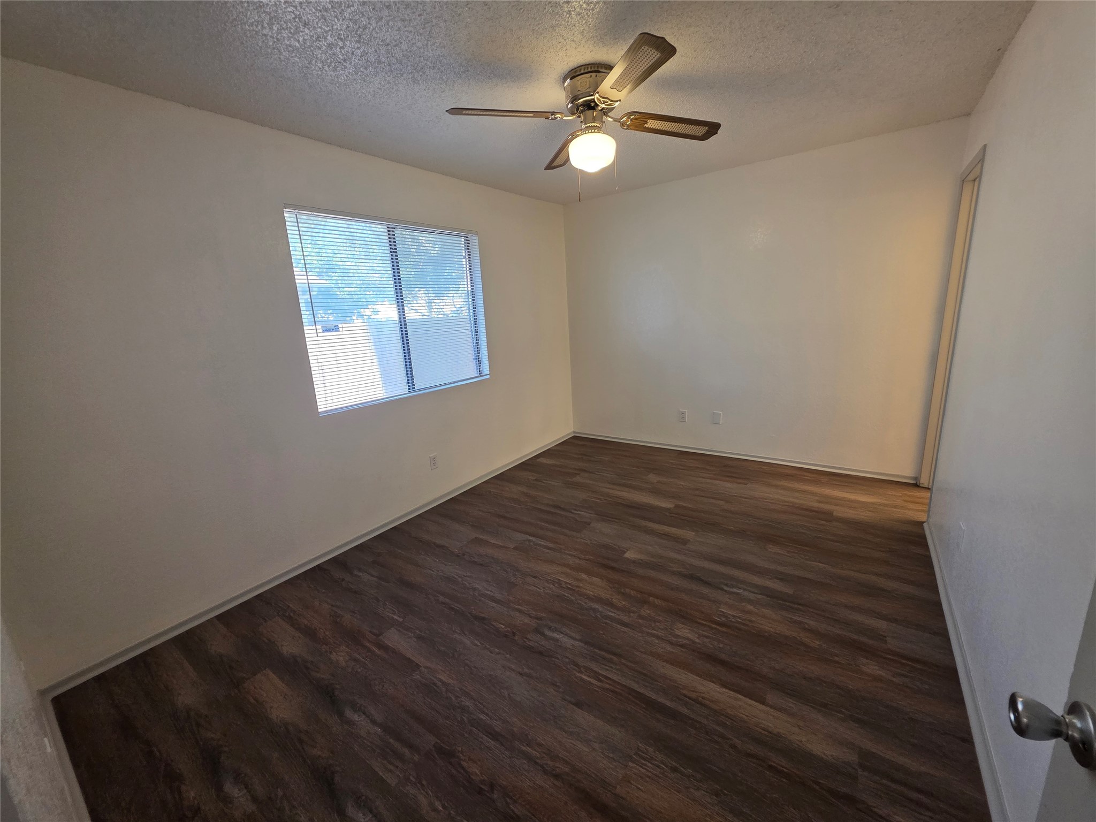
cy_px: 411
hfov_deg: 106.2
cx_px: 548
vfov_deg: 89.9
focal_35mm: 13
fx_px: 412
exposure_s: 1/120
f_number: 1.9
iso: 200
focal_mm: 2.2
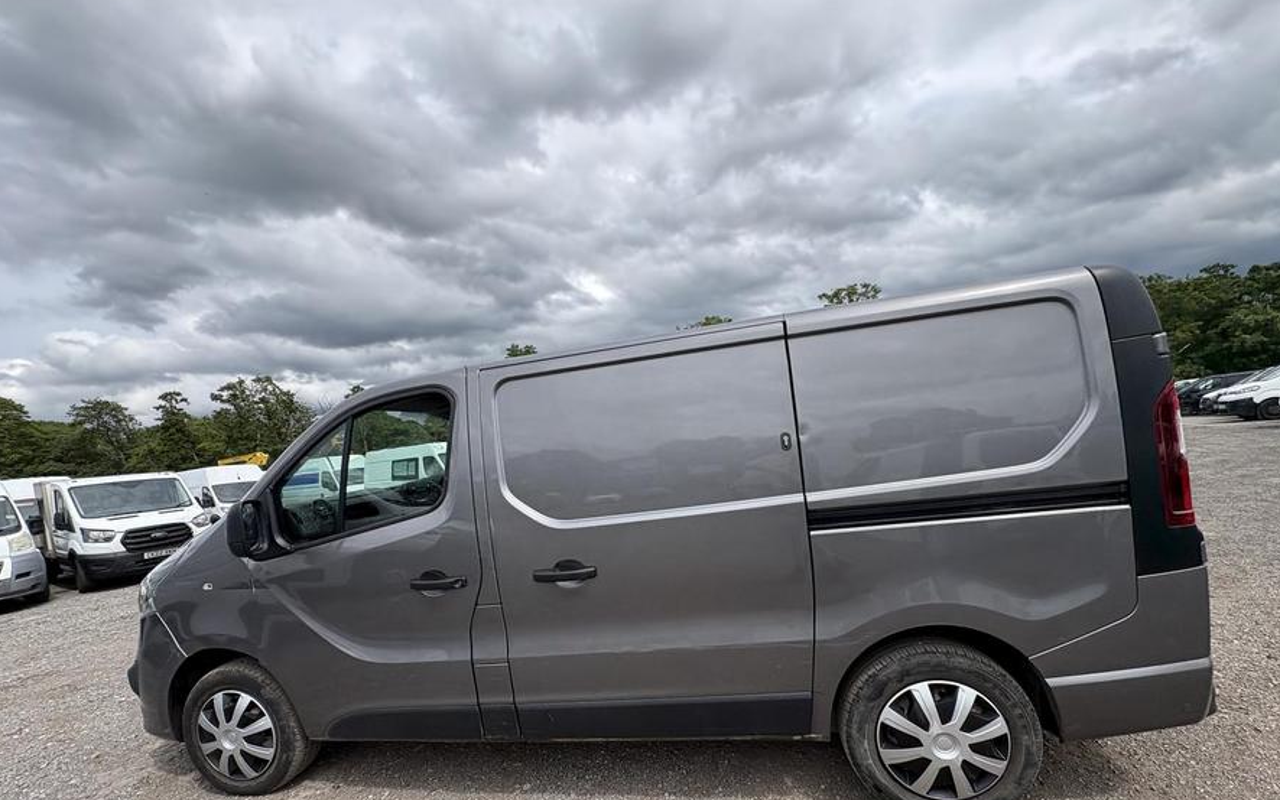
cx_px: 641
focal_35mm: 15
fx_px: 523
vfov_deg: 74.1
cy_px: 472
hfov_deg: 101.5
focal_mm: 2.22
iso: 50
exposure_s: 1/1567
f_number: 2.2
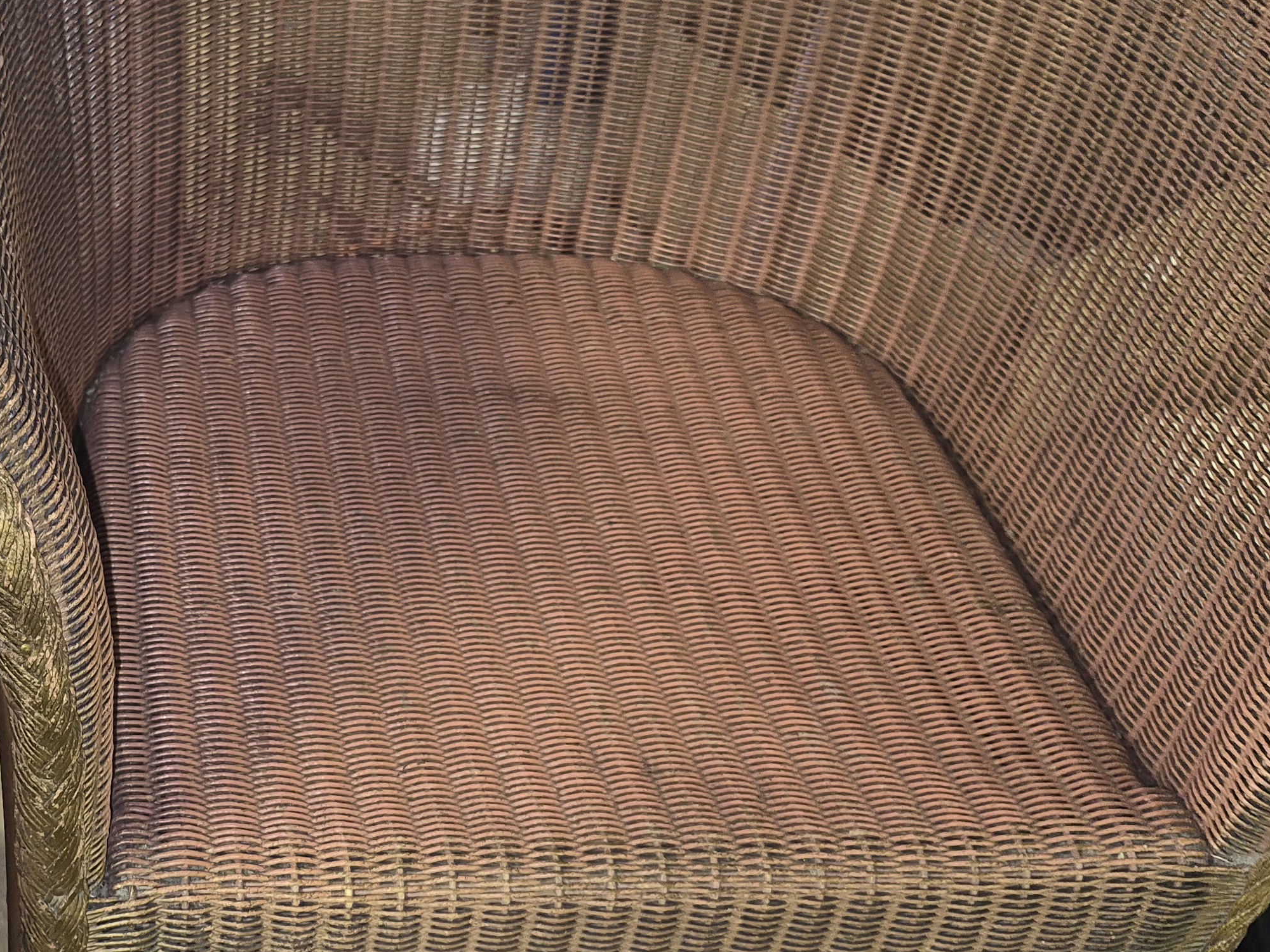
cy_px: 545
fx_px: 1688
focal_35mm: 46
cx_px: 180
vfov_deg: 31.5
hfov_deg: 38.9
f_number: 1.8
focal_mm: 5.4
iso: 250
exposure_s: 1/10
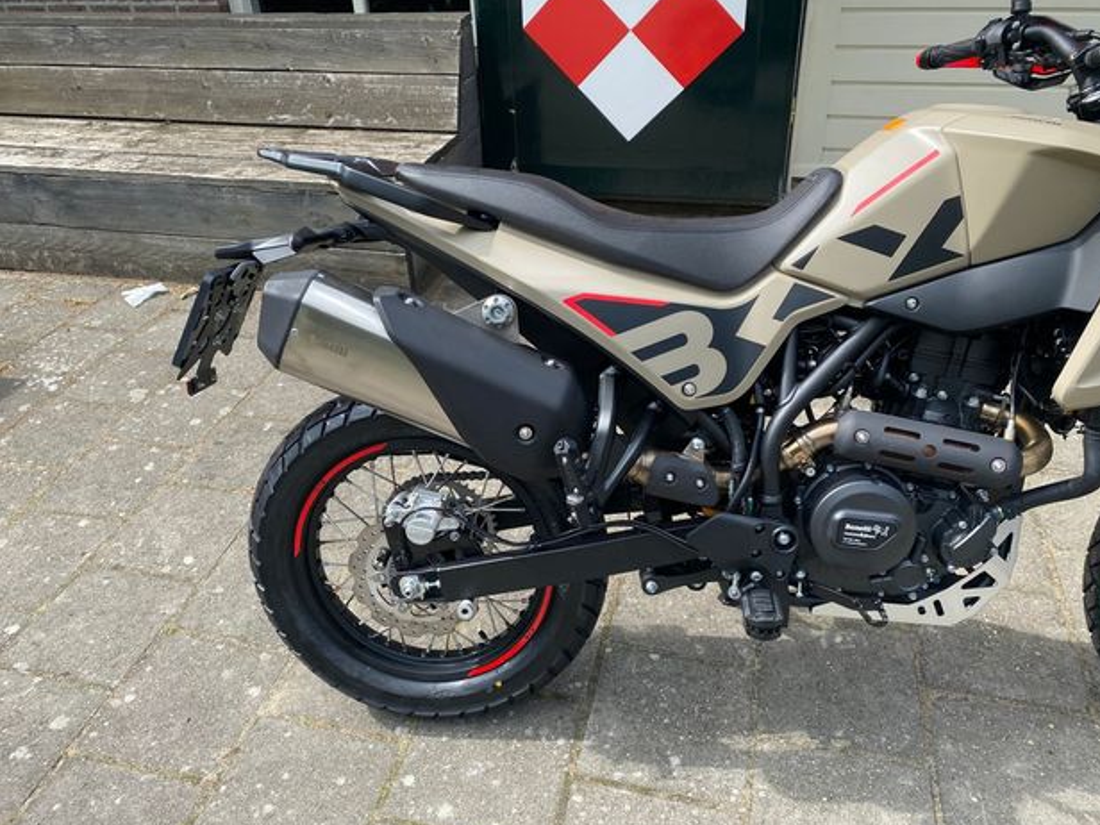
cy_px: 414
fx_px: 858
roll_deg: +1.4
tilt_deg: -32.1
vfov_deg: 51.4
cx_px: 541
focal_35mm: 27
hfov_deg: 65.3
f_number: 1.8
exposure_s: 1/1025
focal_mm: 4.25
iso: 32
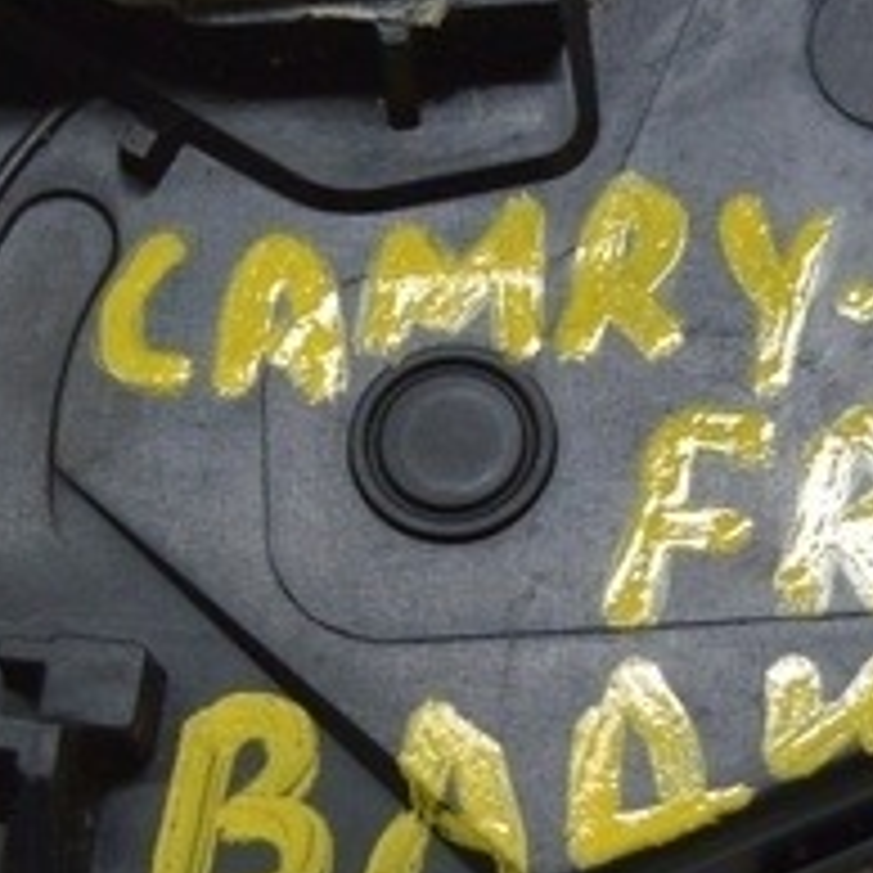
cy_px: 547
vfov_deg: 8.7
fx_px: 5764
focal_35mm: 202
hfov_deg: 8.6
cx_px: 194
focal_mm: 30
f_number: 4.2
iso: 400
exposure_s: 1/100
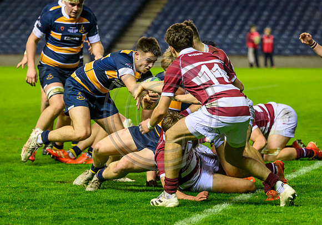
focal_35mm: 227
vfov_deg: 6.2
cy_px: 145
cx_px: 163
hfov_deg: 8.9
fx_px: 2060
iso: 3200
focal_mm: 170
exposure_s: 1/800
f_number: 4
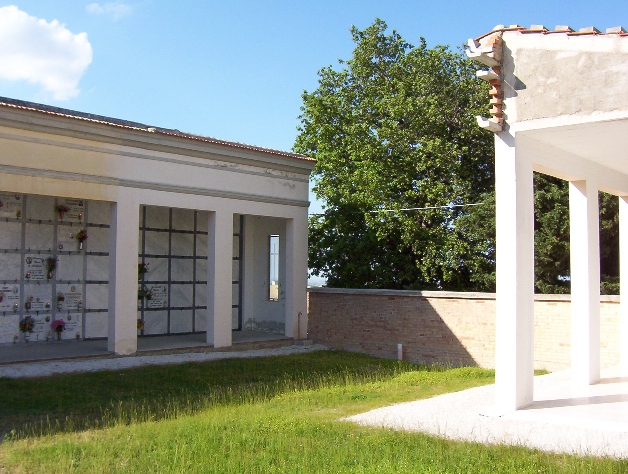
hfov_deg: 51.2
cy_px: 237
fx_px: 655
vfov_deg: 39.8
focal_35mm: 36
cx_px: 314
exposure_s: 1/455
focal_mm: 5.54
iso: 100
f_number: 5.24
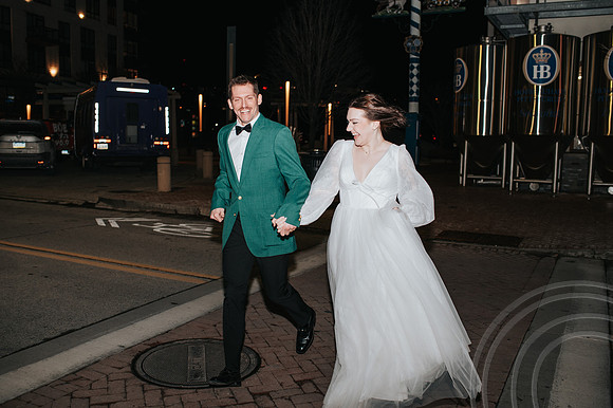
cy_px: 204
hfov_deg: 54.5
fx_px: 596
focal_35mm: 35
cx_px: 306
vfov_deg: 37.8
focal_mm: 35
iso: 800
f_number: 3.2
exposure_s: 1/200
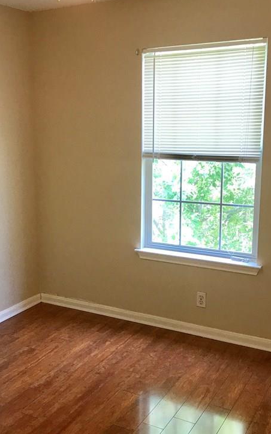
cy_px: 224
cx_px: 95
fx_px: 497
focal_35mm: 42
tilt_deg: -10.9
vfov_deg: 47.2
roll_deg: +0.4
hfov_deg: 30.3
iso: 25
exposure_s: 1/30
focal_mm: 3.99
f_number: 1.8
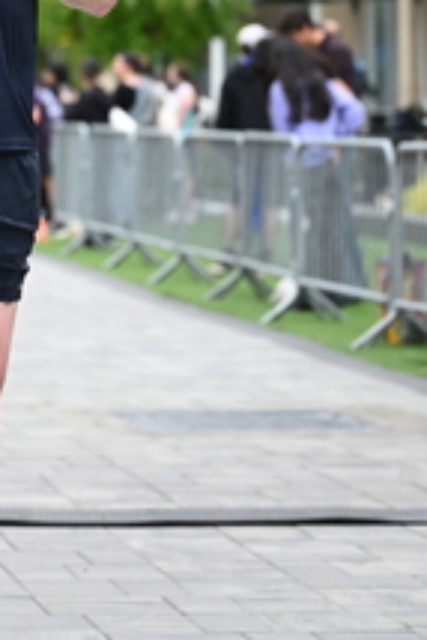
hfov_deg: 7.0
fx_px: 3464
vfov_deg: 10.5
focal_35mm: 195
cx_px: -97
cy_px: 0
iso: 800
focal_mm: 76
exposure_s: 1/2000
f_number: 2.8
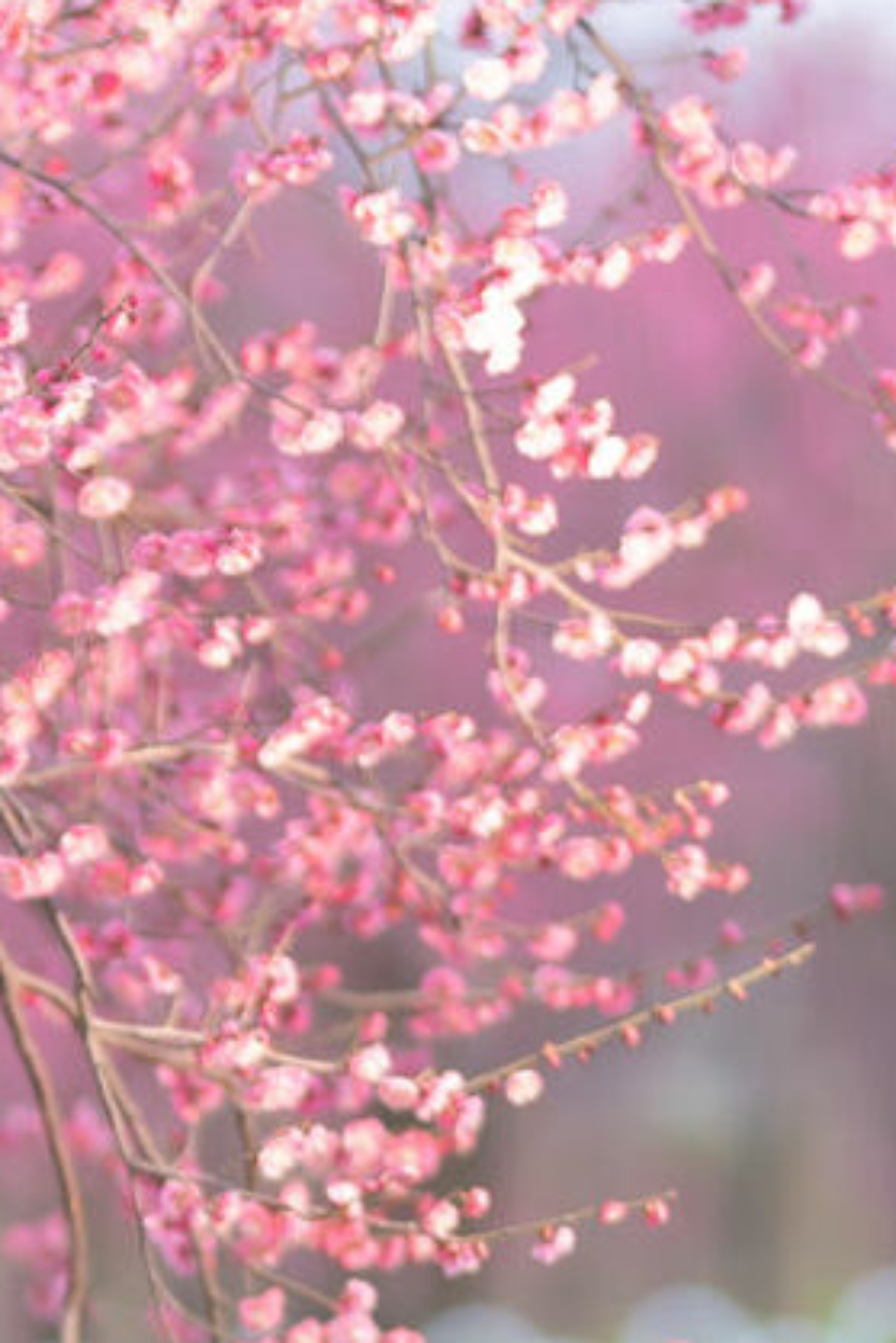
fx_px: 11936
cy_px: 2180
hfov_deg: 4.3
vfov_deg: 6.3
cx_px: -710
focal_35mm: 320
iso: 160
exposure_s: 1/500
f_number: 1.4
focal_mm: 85
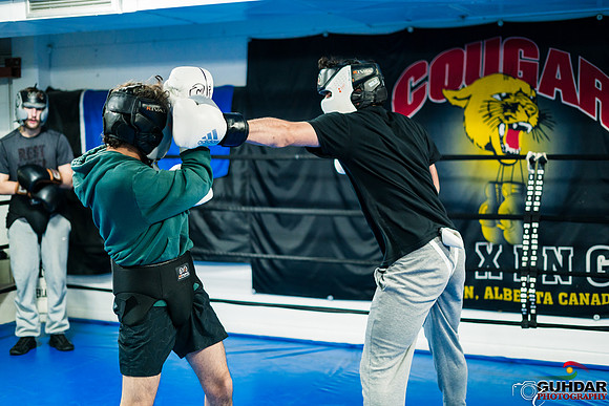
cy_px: 203
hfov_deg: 39.6
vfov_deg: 27.0
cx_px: 304
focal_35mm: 50
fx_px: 846
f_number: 1.8
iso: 2500
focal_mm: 50
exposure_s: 1/640
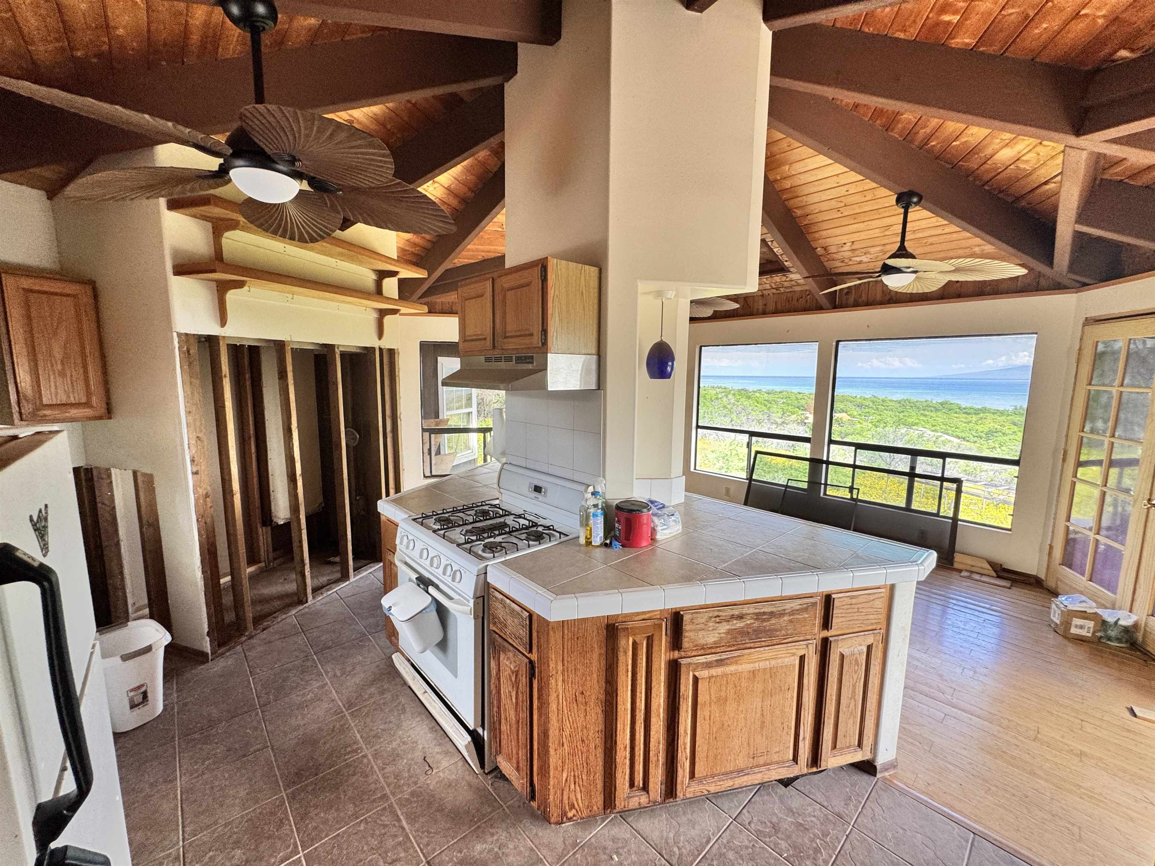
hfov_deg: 102.1
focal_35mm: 14
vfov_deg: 85.7
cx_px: 578
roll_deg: -1.0
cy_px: 433
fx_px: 467
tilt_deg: -7.3
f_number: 2.2
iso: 125
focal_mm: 2.22
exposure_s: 1/99
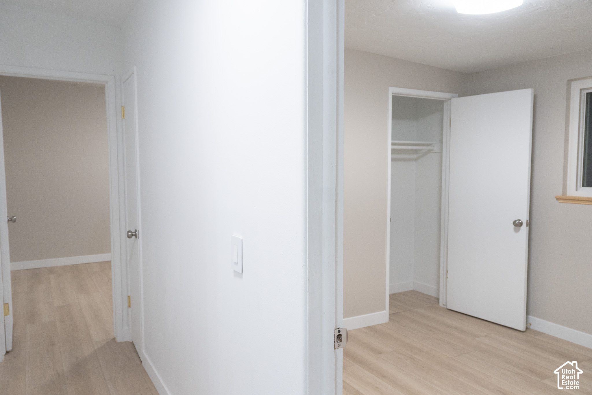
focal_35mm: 28
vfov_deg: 47.0
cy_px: 198
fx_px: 454
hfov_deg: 66.2
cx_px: 296
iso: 800
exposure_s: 1/20
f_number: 5.6
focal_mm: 18
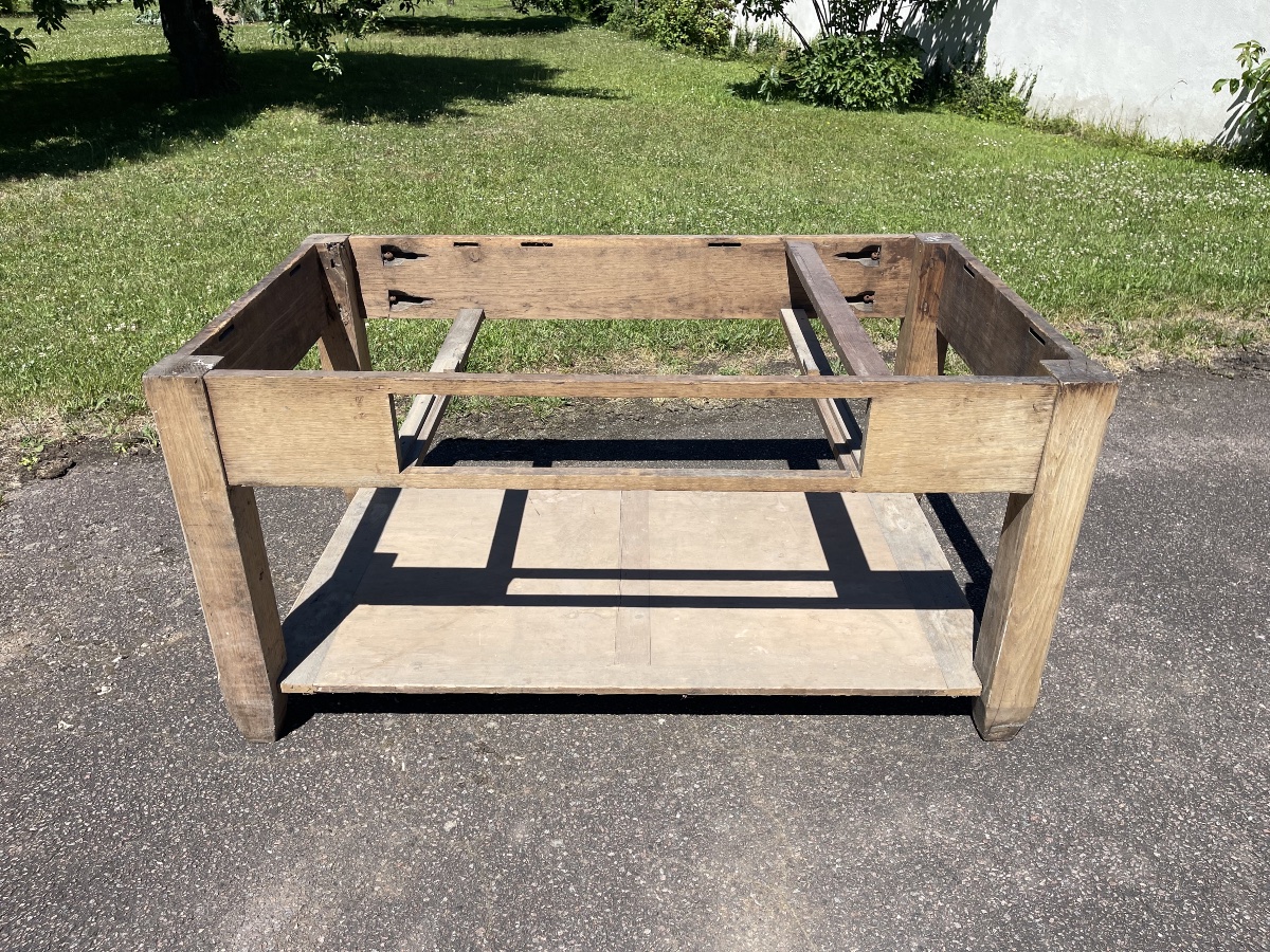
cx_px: 635
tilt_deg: -29.9
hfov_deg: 69.4
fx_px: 917
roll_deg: +0.3
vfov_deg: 54.9
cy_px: 476
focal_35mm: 25
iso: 32
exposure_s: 1/3448
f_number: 1.6
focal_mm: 5.1
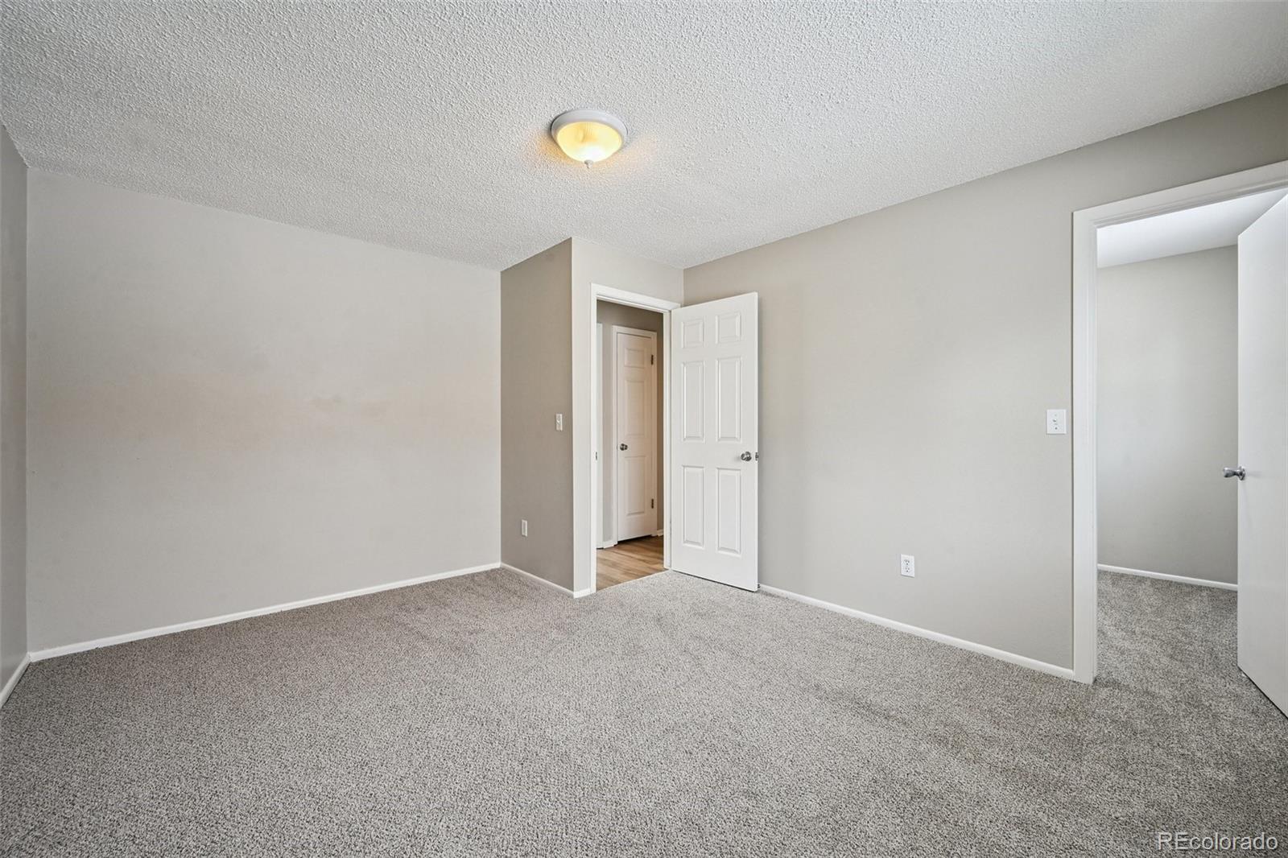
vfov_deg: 81.2
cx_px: 644
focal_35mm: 14
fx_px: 501
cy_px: 429
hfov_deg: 104.3
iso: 400
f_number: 10
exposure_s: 1/13
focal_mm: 14
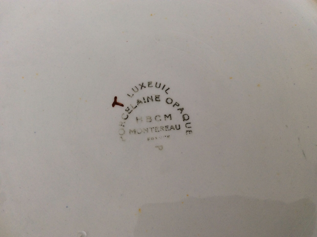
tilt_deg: -73.9
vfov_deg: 44.1
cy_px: 118
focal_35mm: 32
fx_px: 293
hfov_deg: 56.9
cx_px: 158
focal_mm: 3.3
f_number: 2.4
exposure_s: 1/50
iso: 40
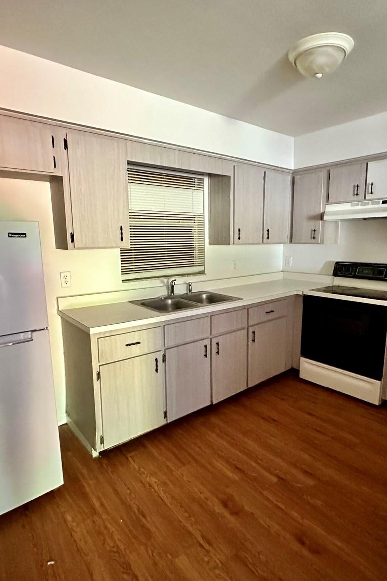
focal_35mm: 20
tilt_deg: -8.5
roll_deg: +0.5
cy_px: 291
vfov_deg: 84.0
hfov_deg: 61.9
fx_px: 322
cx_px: 200
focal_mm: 2.22
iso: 1000
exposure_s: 1/60
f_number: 2.2
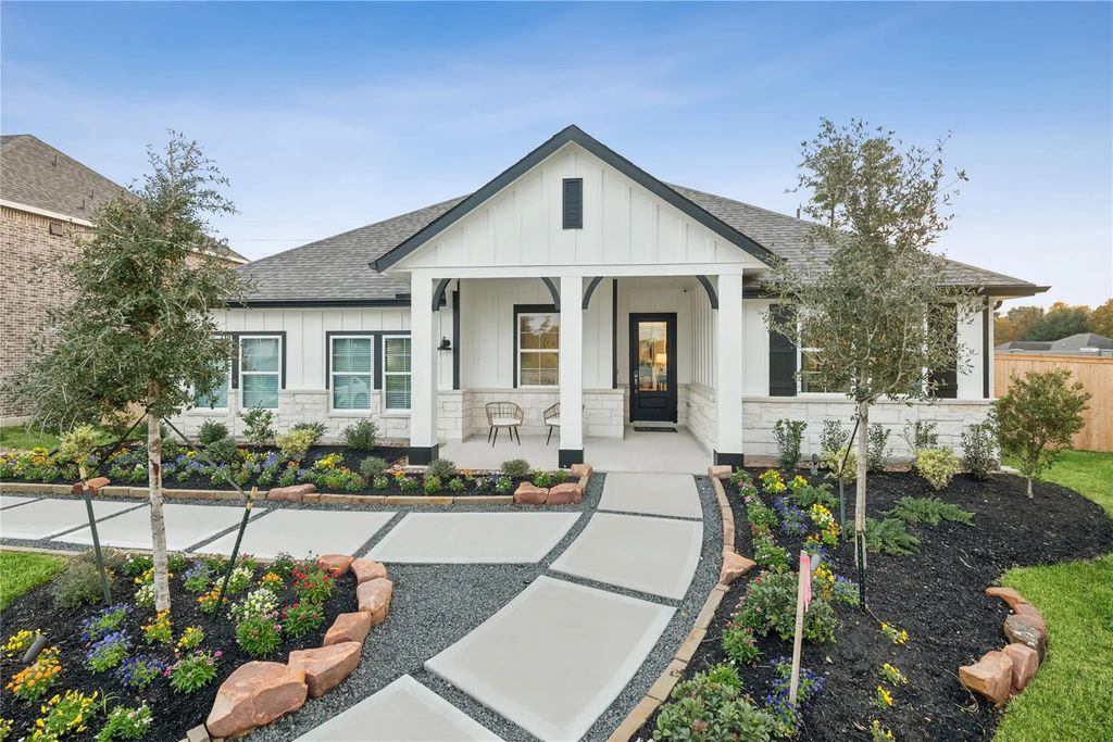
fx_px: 526
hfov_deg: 93.3
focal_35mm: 17
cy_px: 371
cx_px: 556
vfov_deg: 70.5
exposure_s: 1/25
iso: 320
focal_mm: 17
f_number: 8
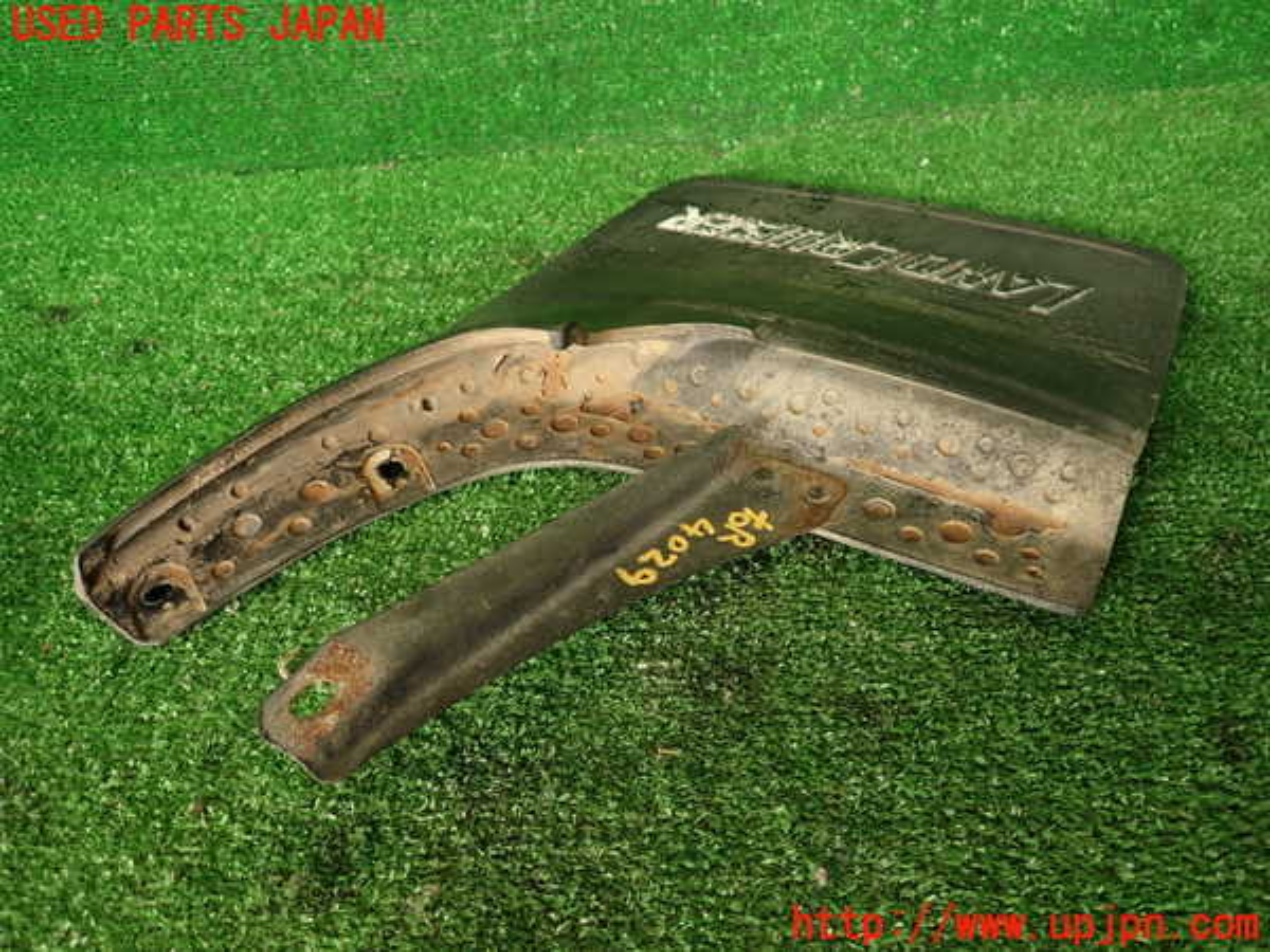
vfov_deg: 54.9
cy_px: 476
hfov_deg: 69.4
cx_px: 635
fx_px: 917
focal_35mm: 25
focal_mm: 4.5
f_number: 2
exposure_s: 1/60
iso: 100
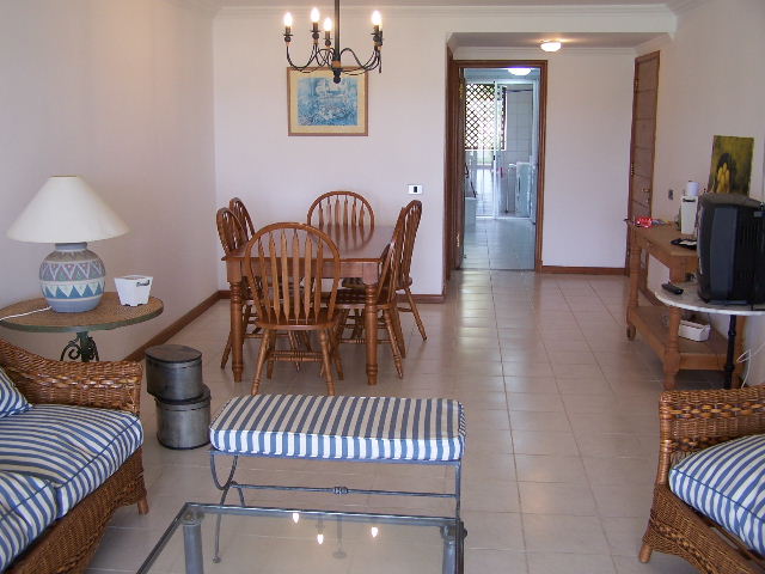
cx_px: 382
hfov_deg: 49.0
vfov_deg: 37.7
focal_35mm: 38
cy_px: 287
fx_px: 840
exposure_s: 1/30
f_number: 2.8
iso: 80
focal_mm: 6.3
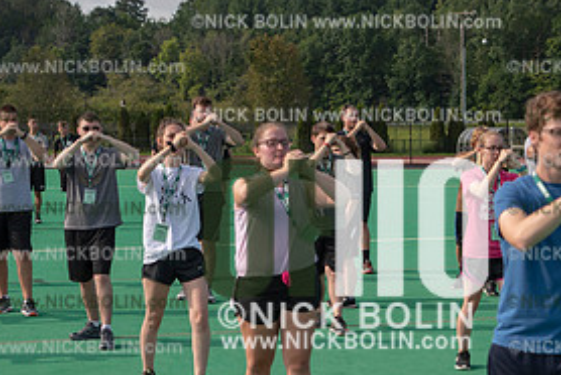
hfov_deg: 20.4
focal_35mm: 100
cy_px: 255
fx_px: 1560
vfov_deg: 13.7
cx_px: 345
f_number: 3.5
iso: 125
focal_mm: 48
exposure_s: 1/3200
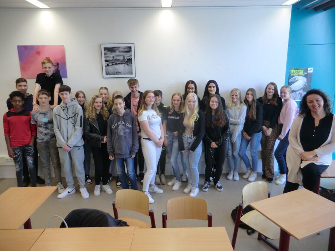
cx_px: 168
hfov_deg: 71.6
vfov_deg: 56.8
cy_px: 126
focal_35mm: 24
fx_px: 232
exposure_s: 1/60
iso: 160
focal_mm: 4.3
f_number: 3.2
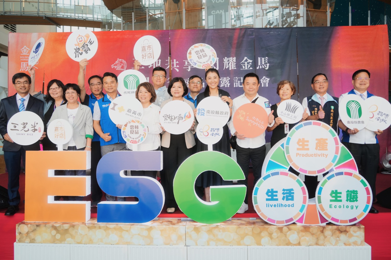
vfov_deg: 46.4
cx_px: 196
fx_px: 304
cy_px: 130
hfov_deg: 65.5
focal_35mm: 28
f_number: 4
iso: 800
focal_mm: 28
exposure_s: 1/200
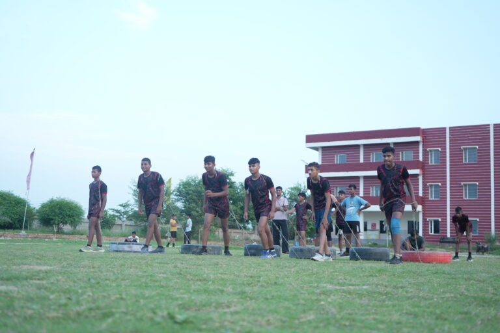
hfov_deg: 45.4
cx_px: 250
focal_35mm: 43
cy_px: 166
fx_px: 597
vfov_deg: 31.2
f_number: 4.5
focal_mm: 43
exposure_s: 1/160
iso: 320
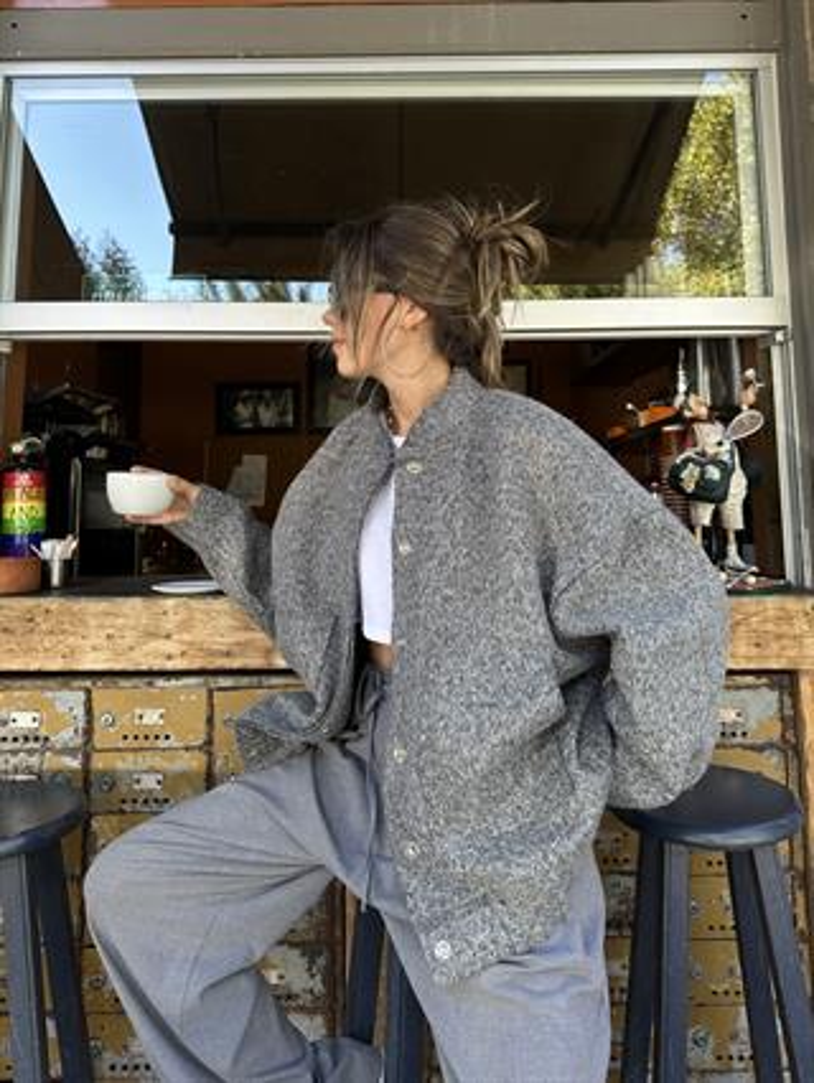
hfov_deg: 56.9
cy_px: 542
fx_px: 752
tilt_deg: +2.2
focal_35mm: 24
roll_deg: +0.5
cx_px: 407
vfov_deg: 71.6
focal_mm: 6.86
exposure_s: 1/221
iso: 64
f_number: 1.78
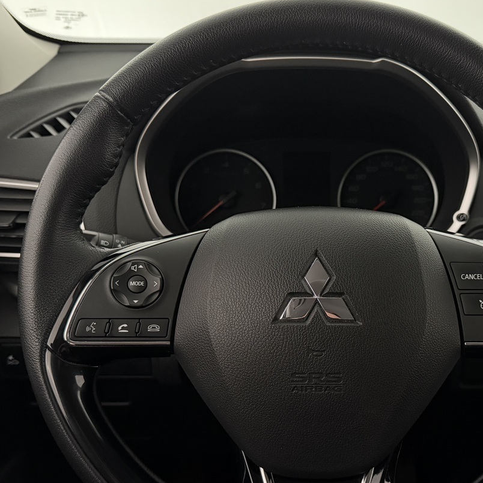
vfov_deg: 43.7
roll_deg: -0.9
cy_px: 288
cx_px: 312
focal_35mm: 38
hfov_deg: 43.4
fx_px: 600
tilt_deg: -24.7
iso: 640
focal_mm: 6.76
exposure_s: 1/50
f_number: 1.78
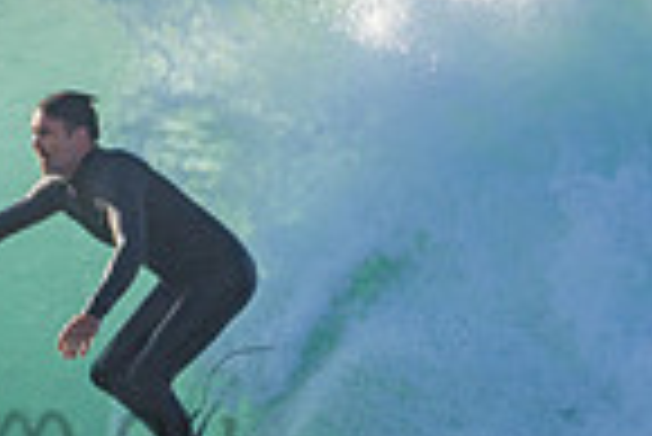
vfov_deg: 0.6
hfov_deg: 0.8
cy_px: 274
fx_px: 44470
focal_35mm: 2453
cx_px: 57
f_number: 5.6
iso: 220
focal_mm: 500
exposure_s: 1/2000
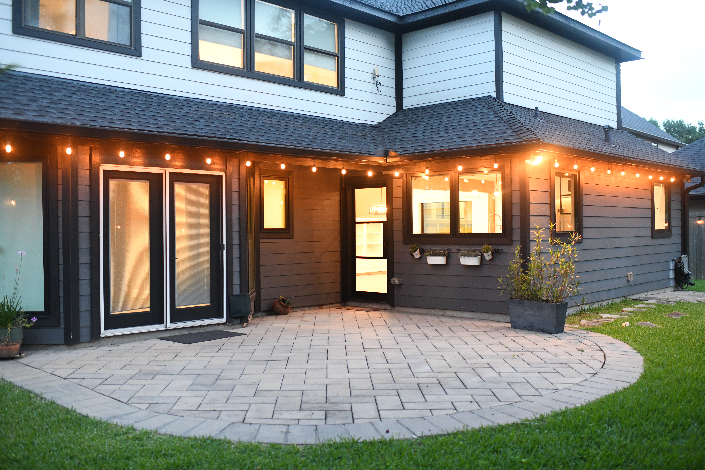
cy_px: 235
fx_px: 685
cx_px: 352
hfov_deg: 54.4
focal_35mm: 35
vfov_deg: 37.9
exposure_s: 1/100
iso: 4000
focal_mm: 35
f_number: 2.5
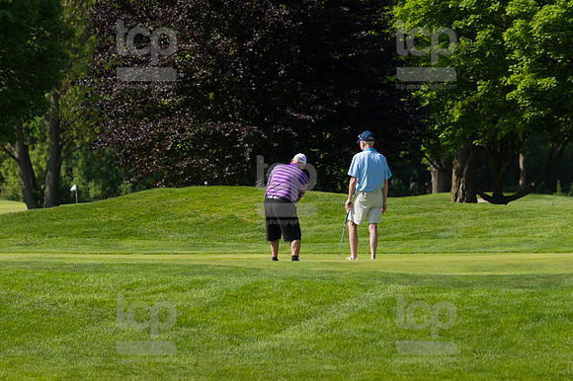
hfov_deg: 6.9
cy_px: 190
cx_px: 286
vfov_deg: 4.6
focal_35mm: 300
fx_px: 4772
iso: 320
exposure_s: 1/1600
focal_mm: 200
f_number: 5.6
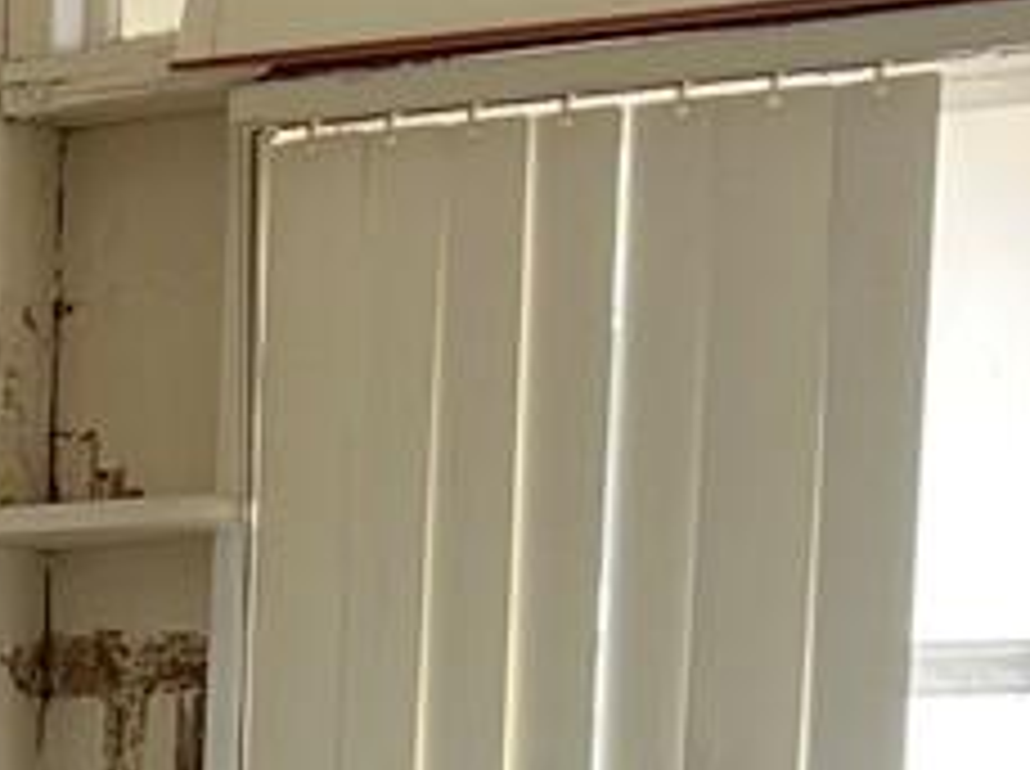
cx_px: -648
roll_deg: -0.8
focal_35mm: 182
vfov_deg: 7.7
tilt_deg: -7.7
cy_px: 1711
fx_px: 5407
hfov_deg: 10.4
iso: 32
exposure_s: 1/131
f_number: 1.5
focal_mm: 5.7
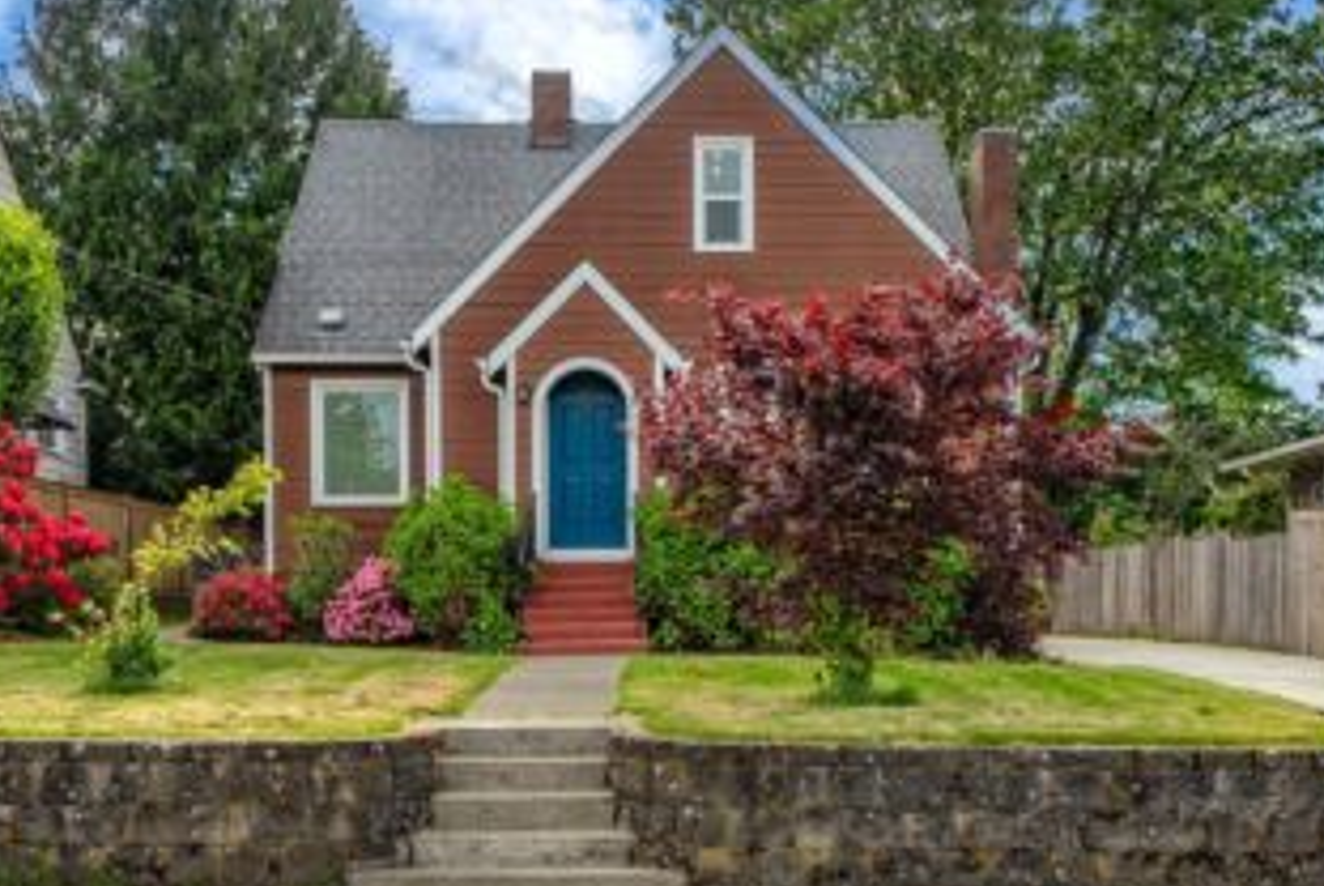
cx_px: 668
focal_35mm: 27
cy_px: 462
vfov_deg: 48.0
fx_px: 994
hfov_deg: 67.3
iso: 80
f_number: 7.1
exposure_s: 1/125
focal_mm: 21
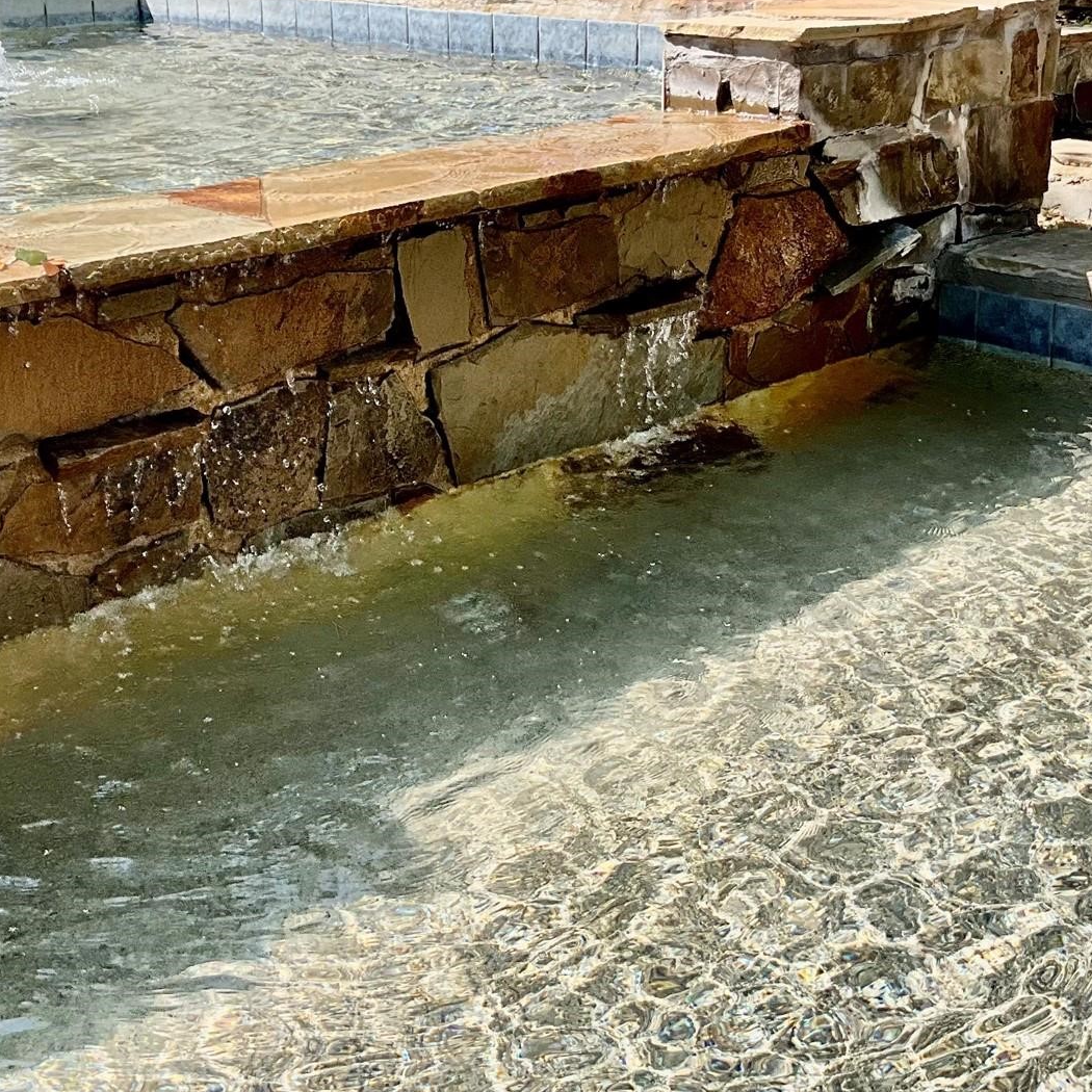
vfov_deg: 33.7
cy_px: 360
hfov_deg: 33.9
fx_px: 1785
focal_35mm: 50
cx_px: 447
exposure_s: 1/666
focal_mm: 3
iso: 25
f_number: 1.8
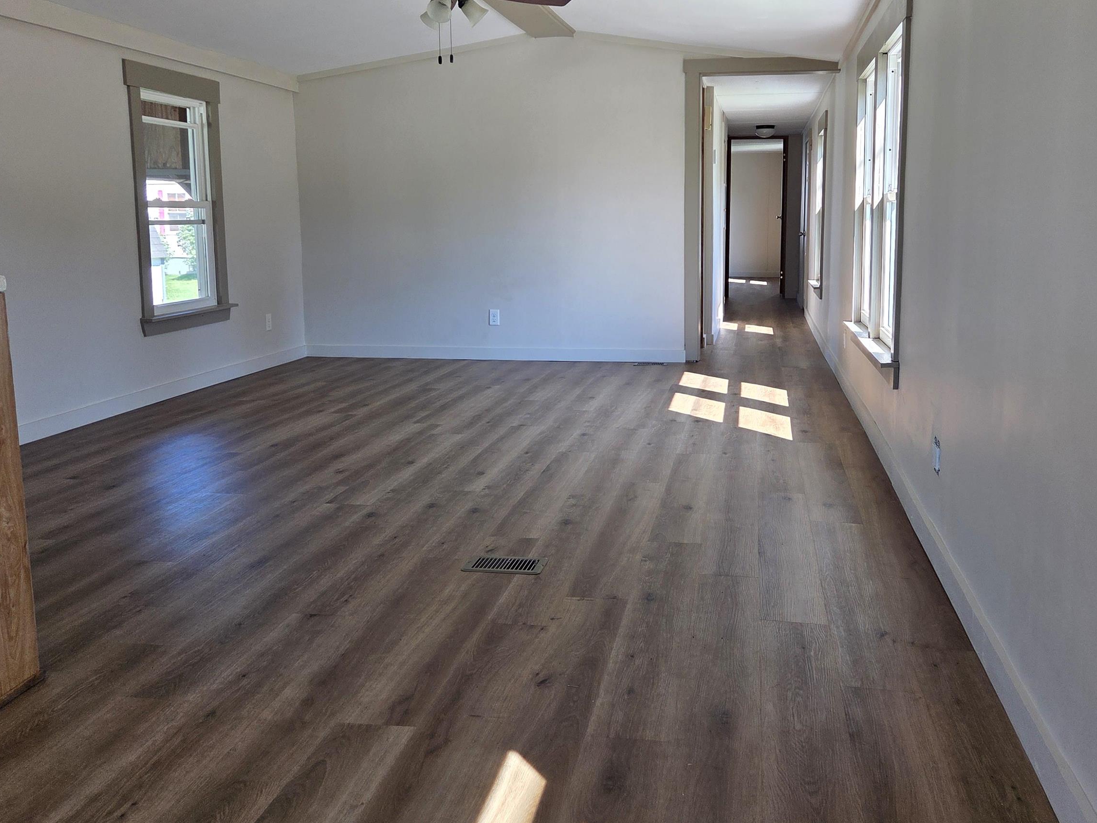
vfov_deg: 45.3
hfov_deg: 58.2
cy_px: 354
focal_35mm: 31
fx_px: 982
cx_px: 603
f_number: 1.8
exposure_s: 1/180
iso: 80
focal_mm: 5.4
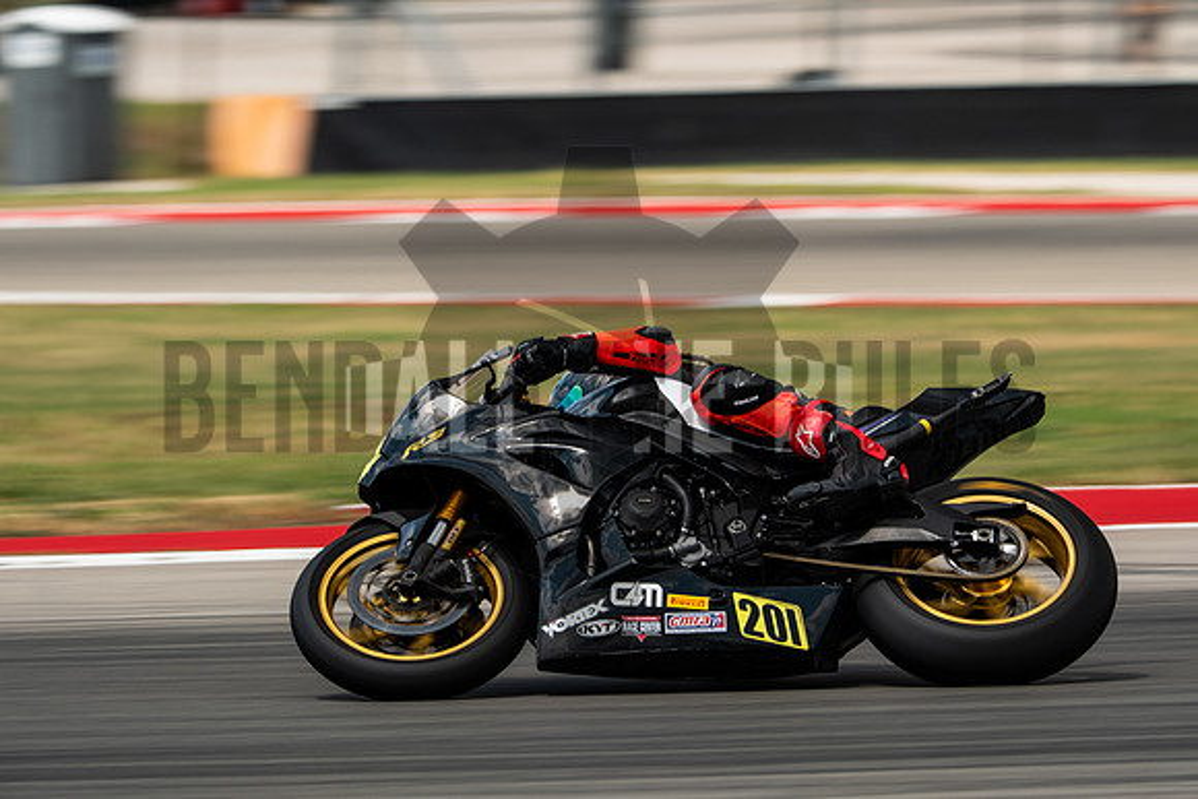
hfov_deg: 4.9
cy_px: 400
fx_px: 13979
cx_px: 599
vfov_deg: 3.3
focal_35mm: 420
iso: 160
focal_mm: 280
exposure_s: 1/250
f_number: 6.4
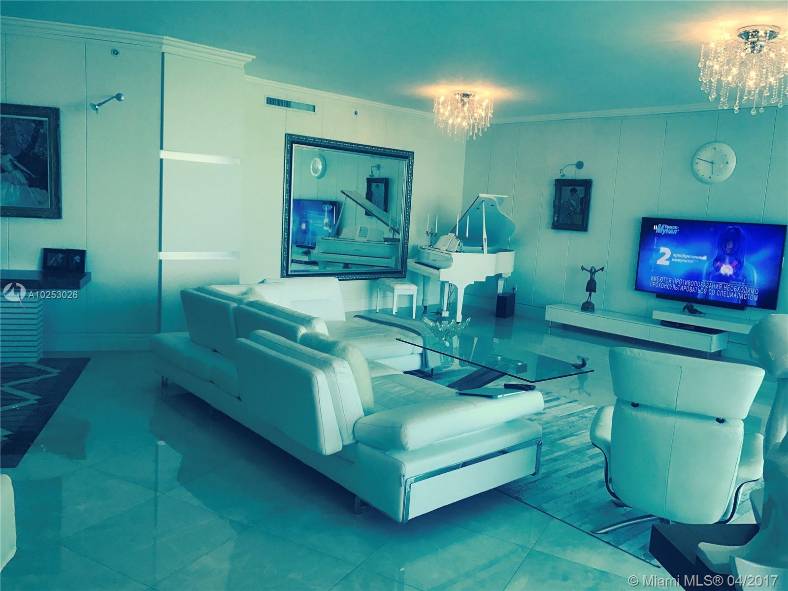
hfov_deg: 63.4
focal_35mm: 28
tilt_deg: -6.7
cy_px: 296
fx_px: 637
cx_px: 394
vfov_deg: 49.7
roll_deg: -2.8
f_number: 1.8
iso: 25
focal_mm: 3.99
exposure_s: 1/40
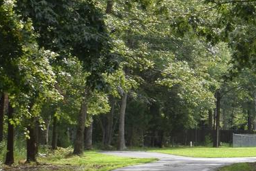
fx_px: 1456
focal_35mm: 205
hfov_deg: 9.7
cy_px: 115
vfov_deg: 6.7
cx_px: 412
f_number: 8
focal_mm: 25
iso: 280
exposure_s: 1/250
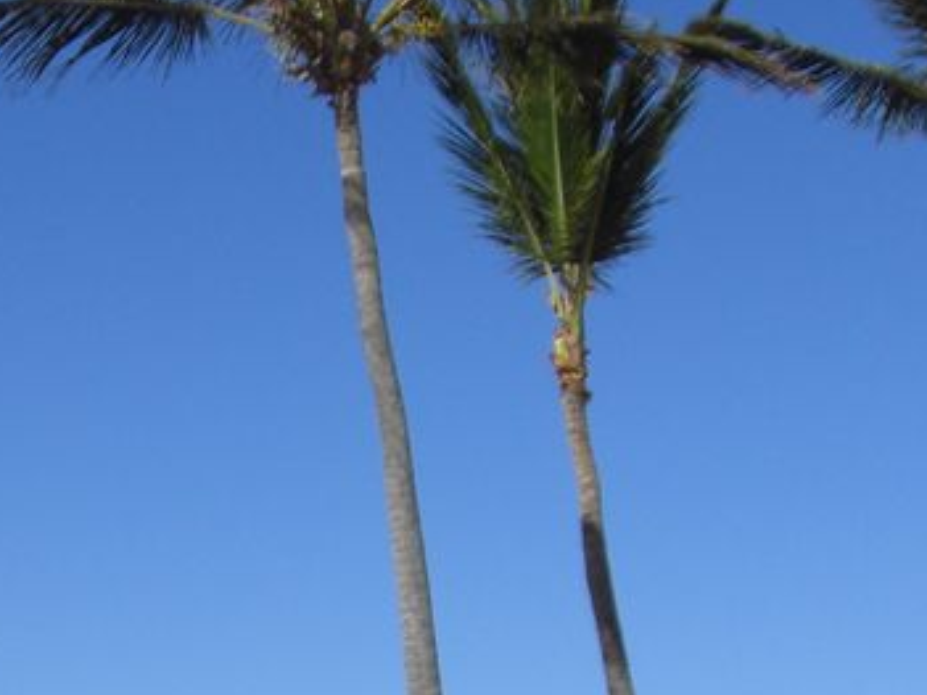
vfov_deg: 12.7
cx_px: 45
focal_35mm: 111
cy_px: 996
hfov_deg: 17.4
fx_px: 2972
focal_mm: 6.2
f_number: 8
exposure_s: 1/200
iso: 64
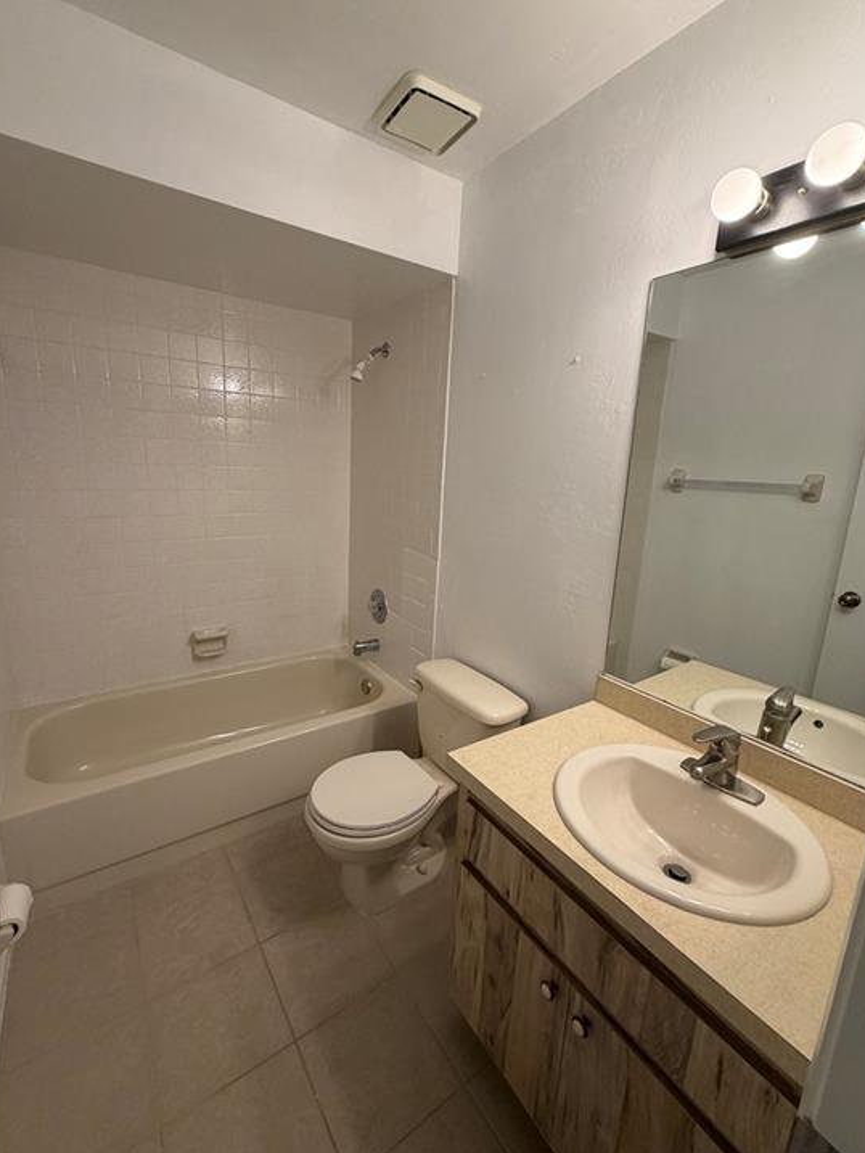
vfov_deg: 98.2
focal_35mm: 15
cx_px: 421
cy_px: 566
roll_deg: -3.2
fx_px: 500
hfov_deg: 81.7
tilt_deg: -11.5
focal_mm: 2.22
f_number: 2.2
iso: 250
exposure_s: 1/120
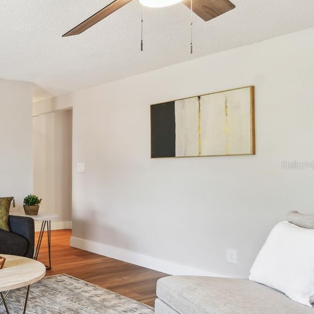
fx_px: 318
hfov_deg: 39.2
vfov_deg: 52.5
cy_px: 165
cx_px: -58
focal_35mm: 31
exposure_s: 1/6
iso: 100
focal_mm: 10
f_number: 7.1
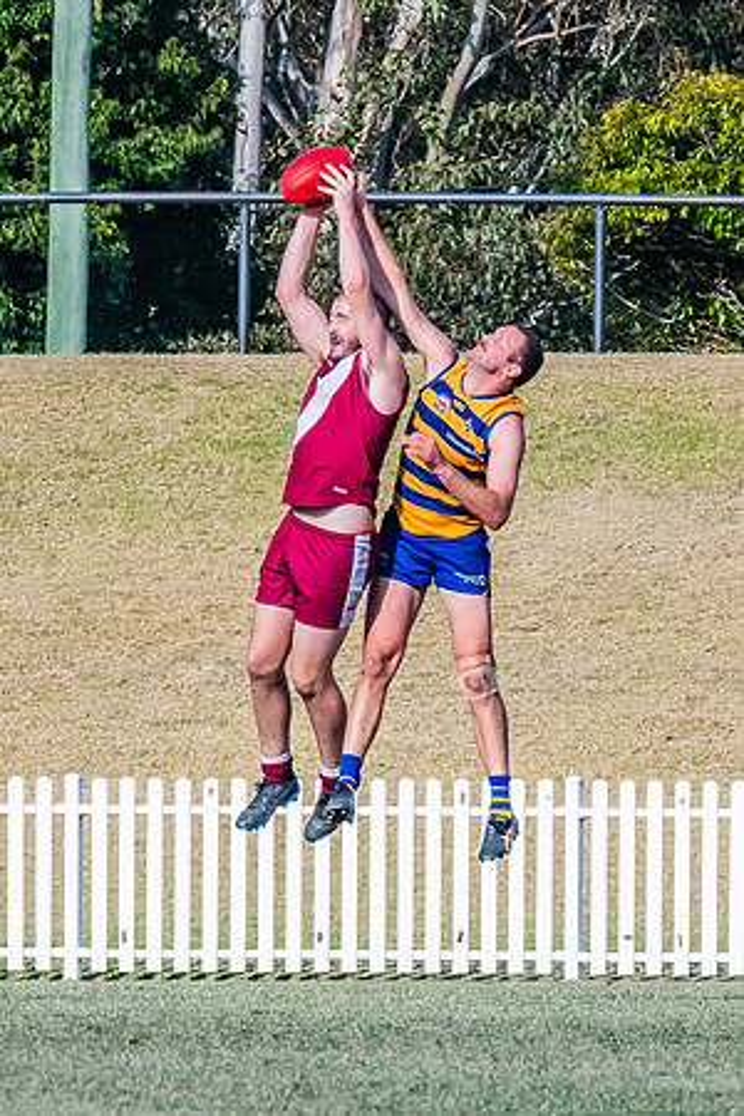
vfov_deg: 2.2
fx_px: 29639
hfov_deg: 1.4
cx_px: 304
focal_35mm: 956
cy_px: 438
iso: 800
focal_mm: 310
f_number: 16
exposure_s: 1/640
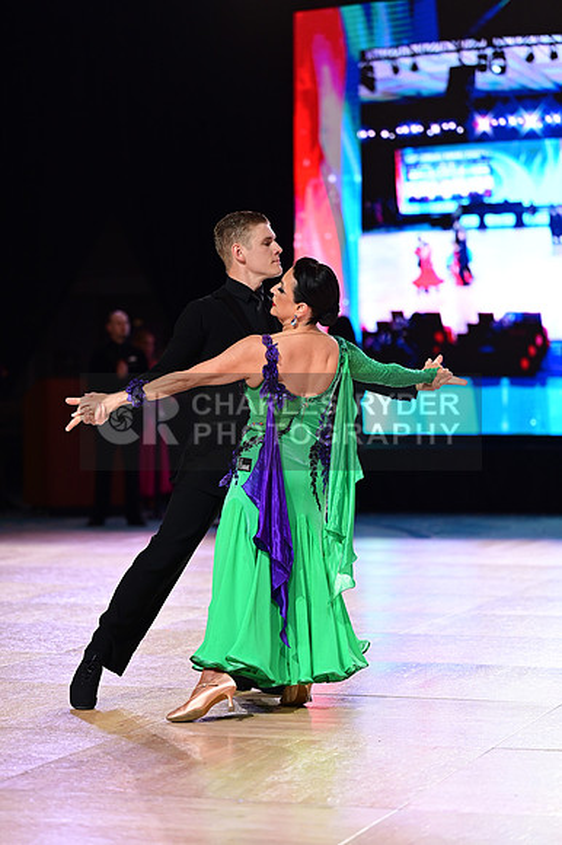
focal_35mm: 110
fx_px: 2579
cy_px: 422
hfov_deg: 12.4
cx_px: 281
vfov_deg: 18.6
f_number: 2.8
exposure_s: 1/500
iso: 1600
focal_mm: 110
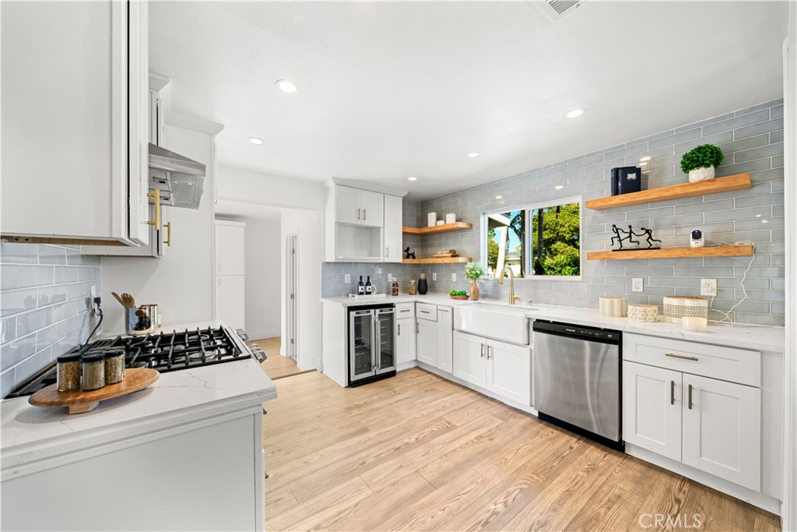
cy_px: 266
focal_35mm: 13
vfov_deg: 85.4
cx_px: 398
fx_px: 288
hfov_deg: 108.3
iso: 100
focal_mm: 13
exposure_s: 1/4
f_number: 5.6
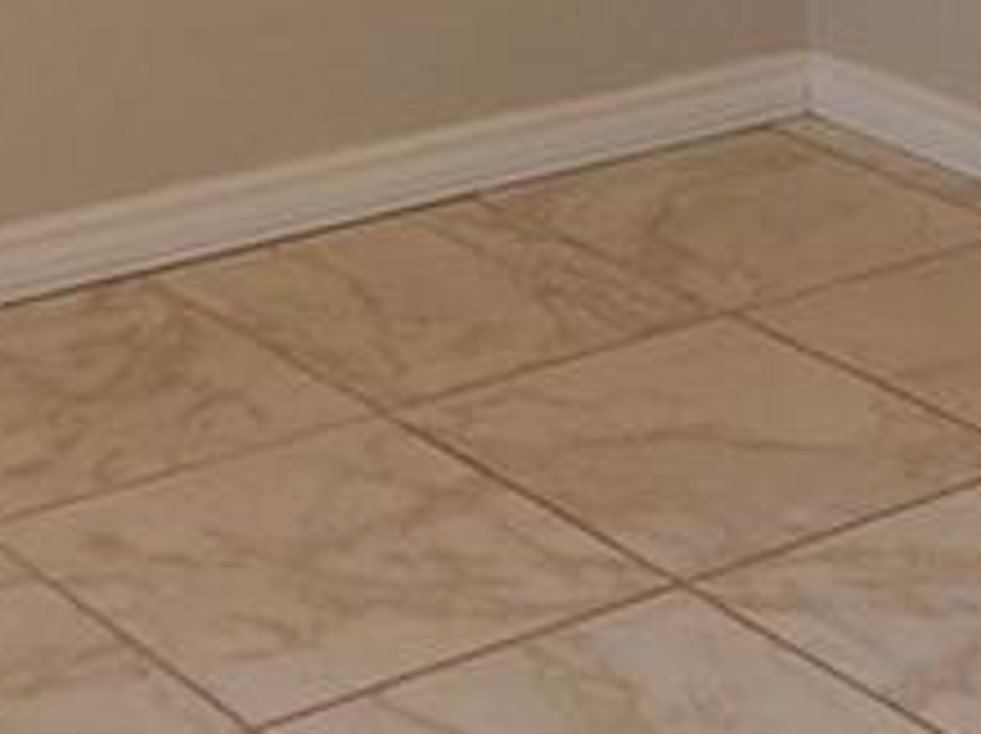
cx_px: 508
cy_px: -752
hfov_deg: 16.9
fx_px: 3299
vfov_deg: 11.4
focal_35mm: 117
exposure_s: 1/100
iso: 400
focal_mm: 11
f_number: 4
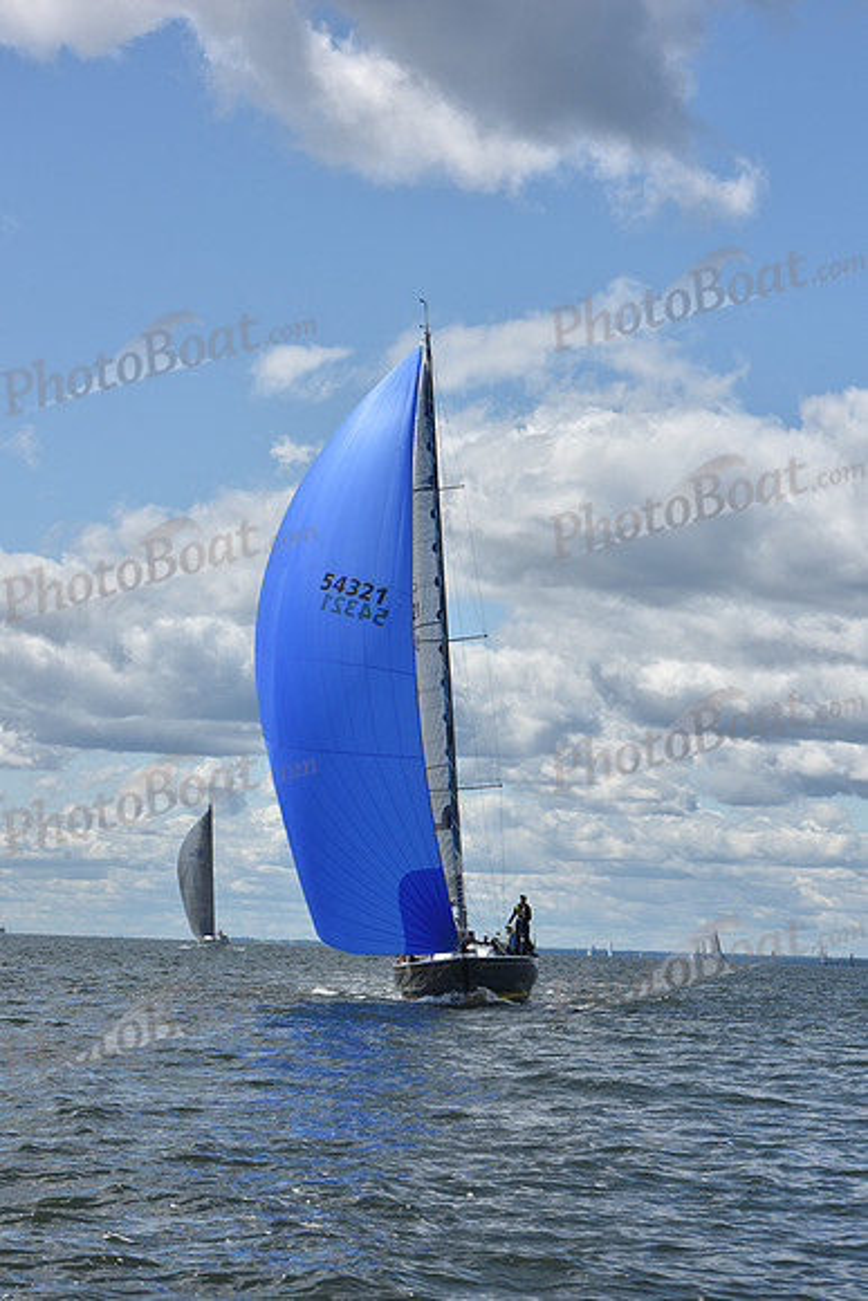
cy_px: 650
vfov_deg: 21.5
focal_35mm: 95
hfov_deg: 14.4
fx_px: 3434
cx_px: 434
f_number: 11
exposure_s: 1/800
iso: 250
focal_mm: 95
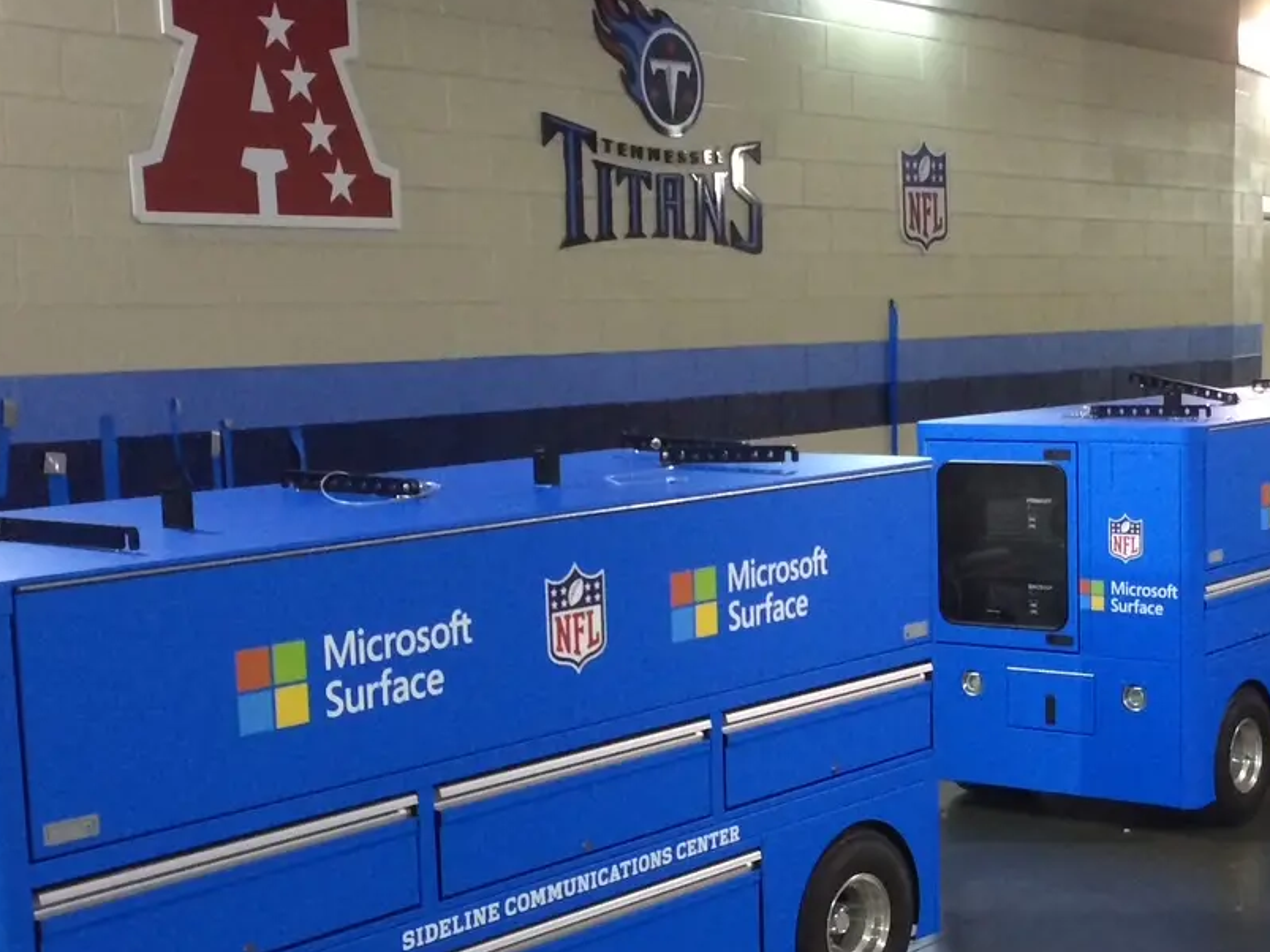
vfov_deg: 23.9
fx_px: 2238
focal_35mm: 61
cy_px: 618
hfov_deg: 31.5
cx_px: 824
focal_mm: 4.12
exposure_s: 1/20
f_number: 2.2
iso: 320
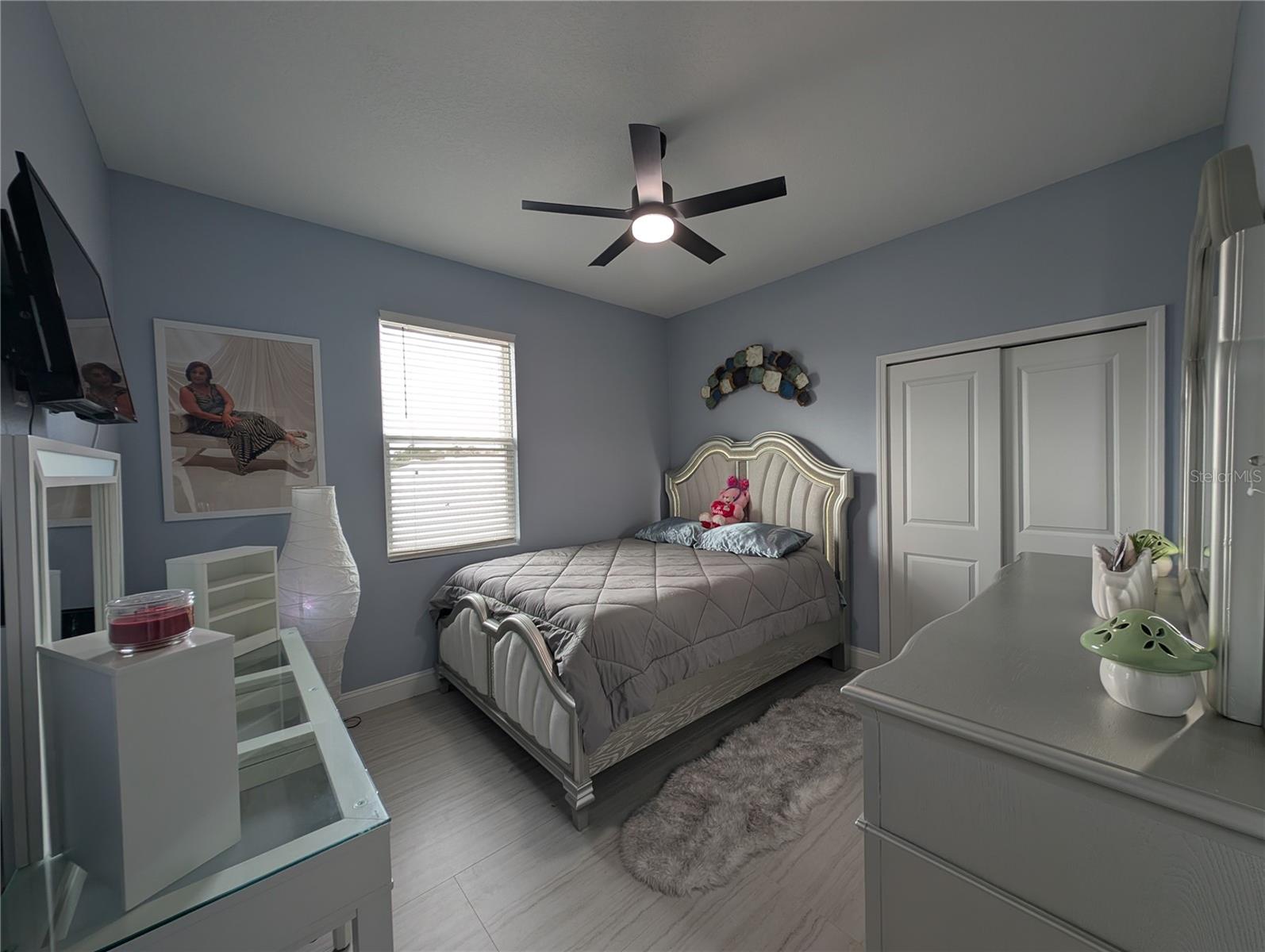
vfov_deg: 94.6
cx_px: 632
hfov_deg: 110.5
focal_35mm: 12
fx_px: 439
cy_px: 476
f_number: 1.95
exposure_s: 1/120
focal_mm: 2.23
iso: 55
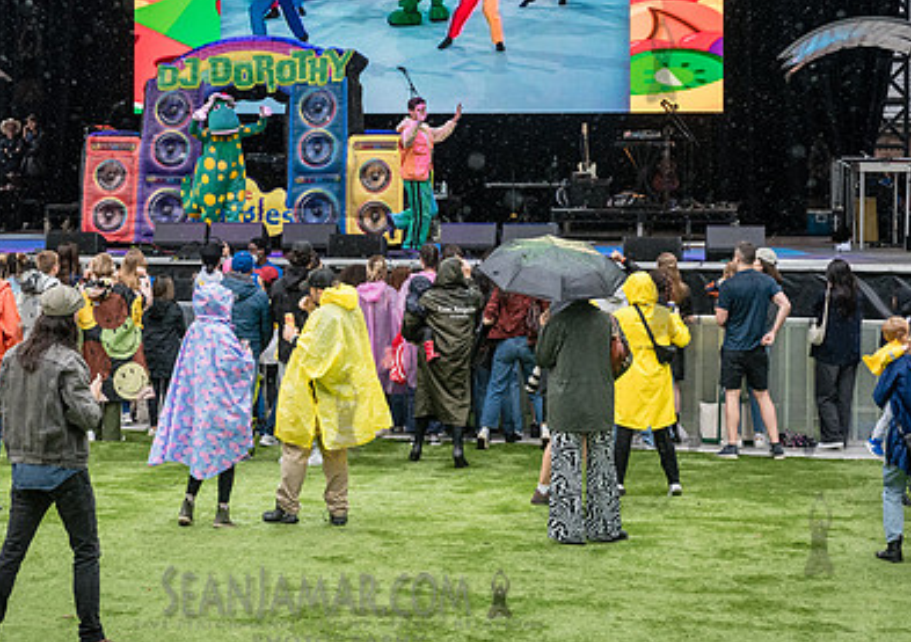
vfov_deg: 15.7
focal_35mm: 90
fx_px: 2318
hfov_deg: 22.1
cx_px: 273
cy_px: 155
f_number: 4.5
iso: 2000
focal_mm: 56
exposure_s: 1/1250
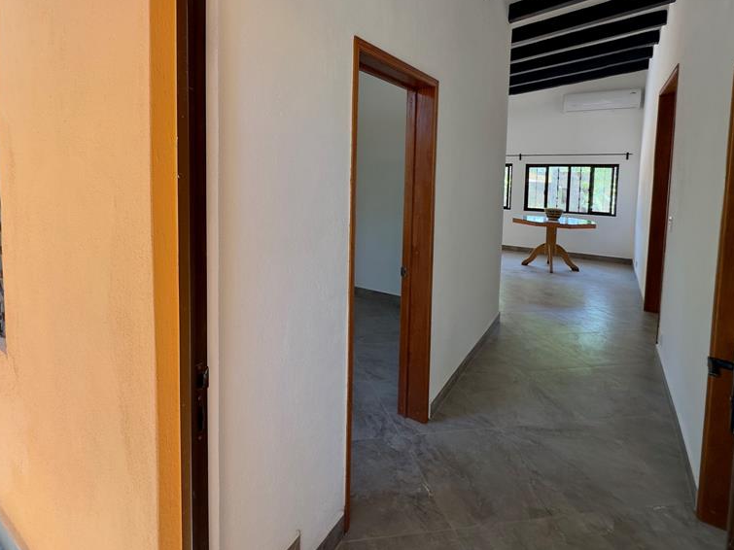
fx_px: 403
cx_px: 303
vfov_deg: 67.3
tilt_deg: -4.6
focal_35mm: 19
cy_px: 195
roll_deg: -0.5
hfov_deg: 83.9
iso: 50
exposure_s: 1/99
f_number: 2.2
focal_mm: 2.22
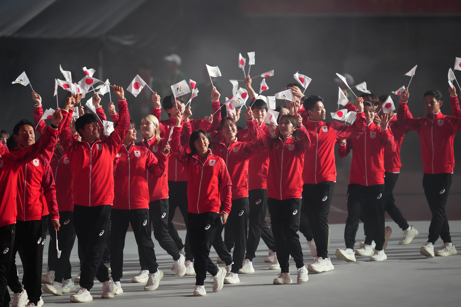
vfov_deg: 3.4
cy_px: 154
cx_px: 230
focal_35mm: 400
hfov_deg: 5.2
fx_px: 5120
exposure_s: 1/400
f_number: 3.2
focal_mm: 400
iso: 4000
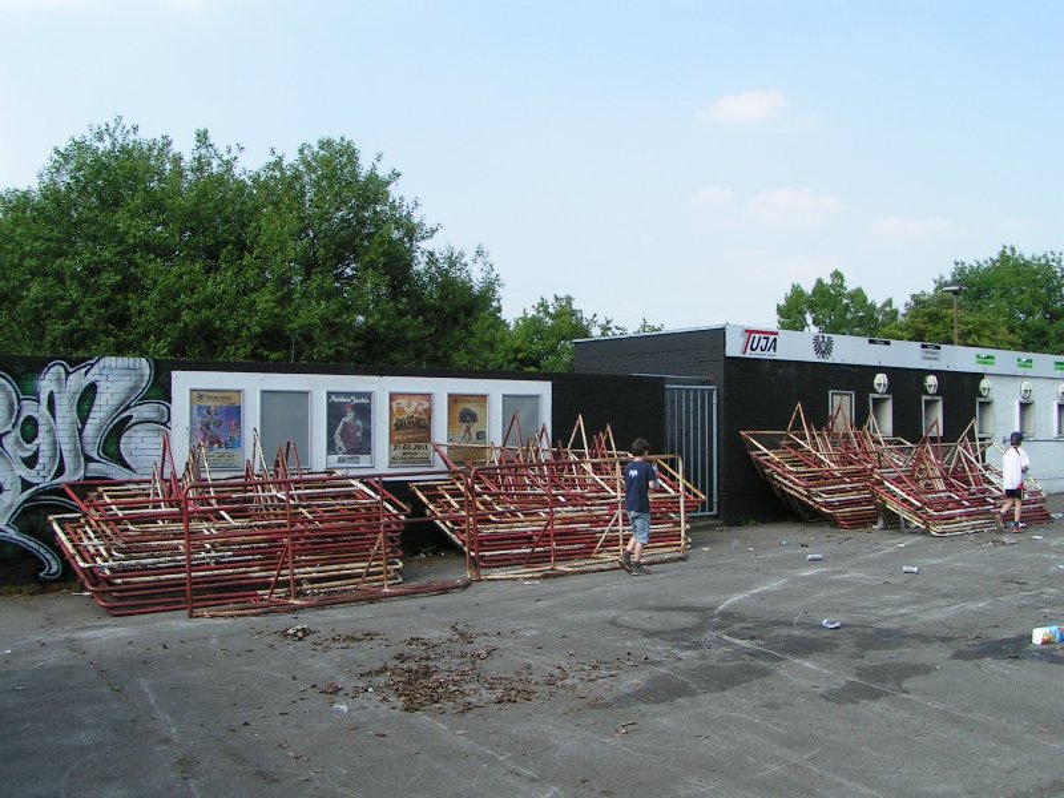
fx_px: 1168
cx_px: 532
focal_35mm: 38
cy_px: 399
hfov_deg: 49.0
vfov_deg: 37.7
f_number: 5.6
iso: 50
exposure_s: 1/250
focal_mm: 5.8
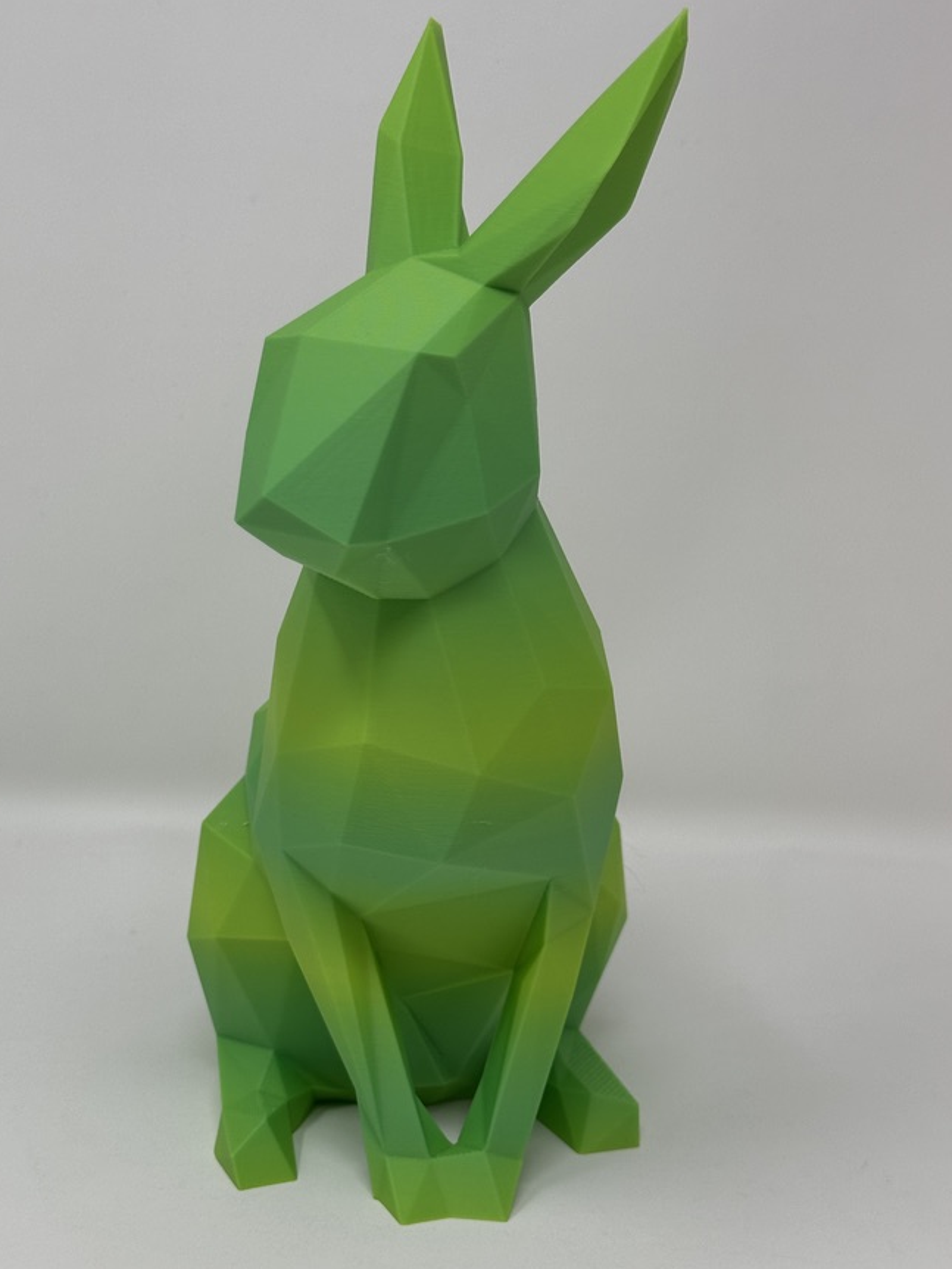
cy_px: 682
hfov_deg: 25.6
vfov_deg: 33.8
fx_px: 2089
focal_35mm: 57
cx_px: 402
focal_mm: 6.86
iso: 64
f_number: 1.78
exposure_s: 1/398
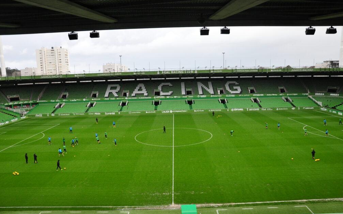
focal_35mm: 28
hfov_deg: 66.5
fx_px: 262
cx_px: 174
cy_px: 114
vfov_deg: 44.5
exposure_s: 1/250
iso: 800
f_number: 5
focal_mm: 18
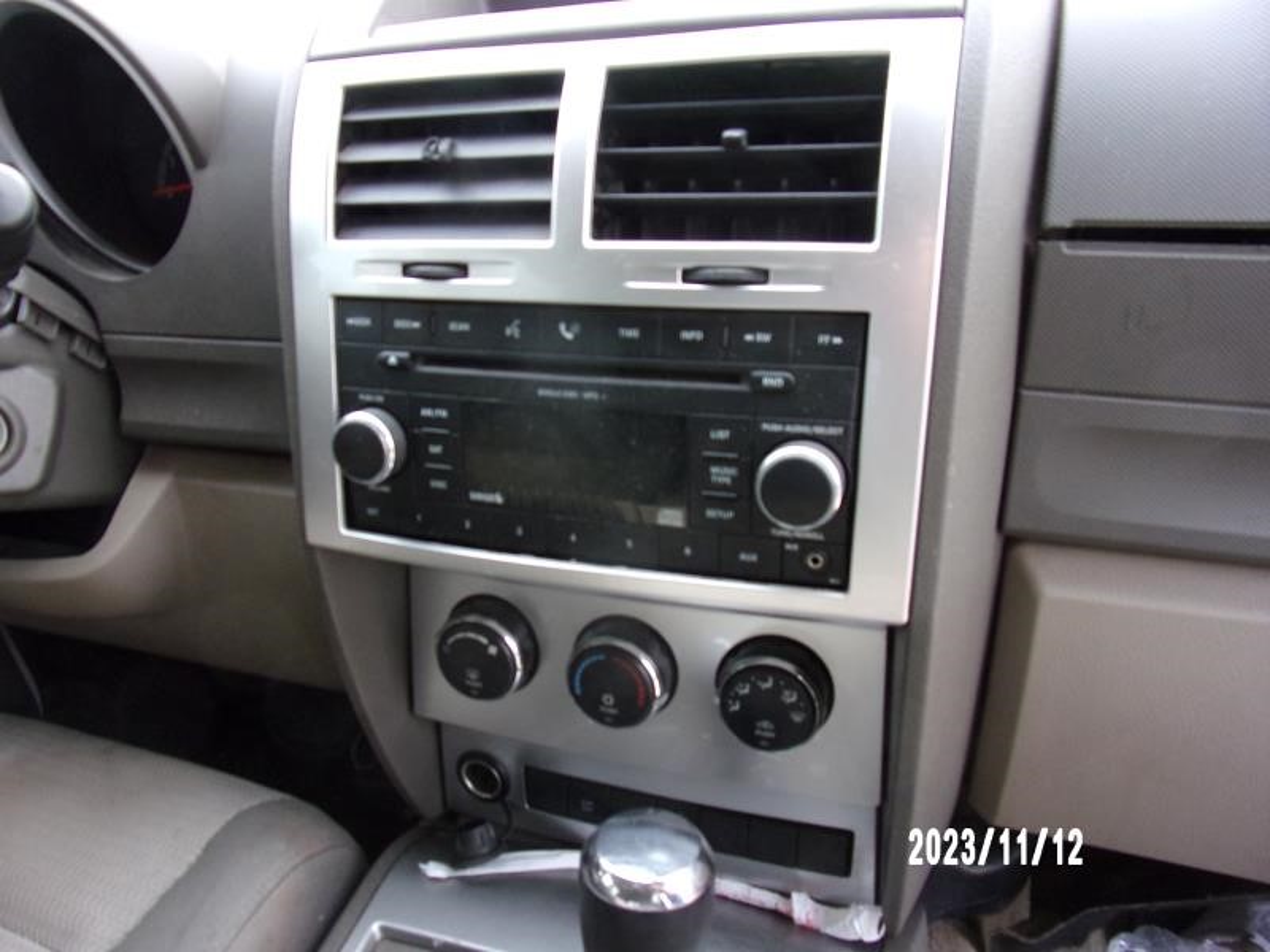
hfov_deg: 71.6
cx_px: 635
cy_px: 476
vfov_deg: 56.8
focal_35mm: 24
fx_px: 881
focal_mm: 4.3
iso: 200
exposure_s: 1/27
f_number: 3.3
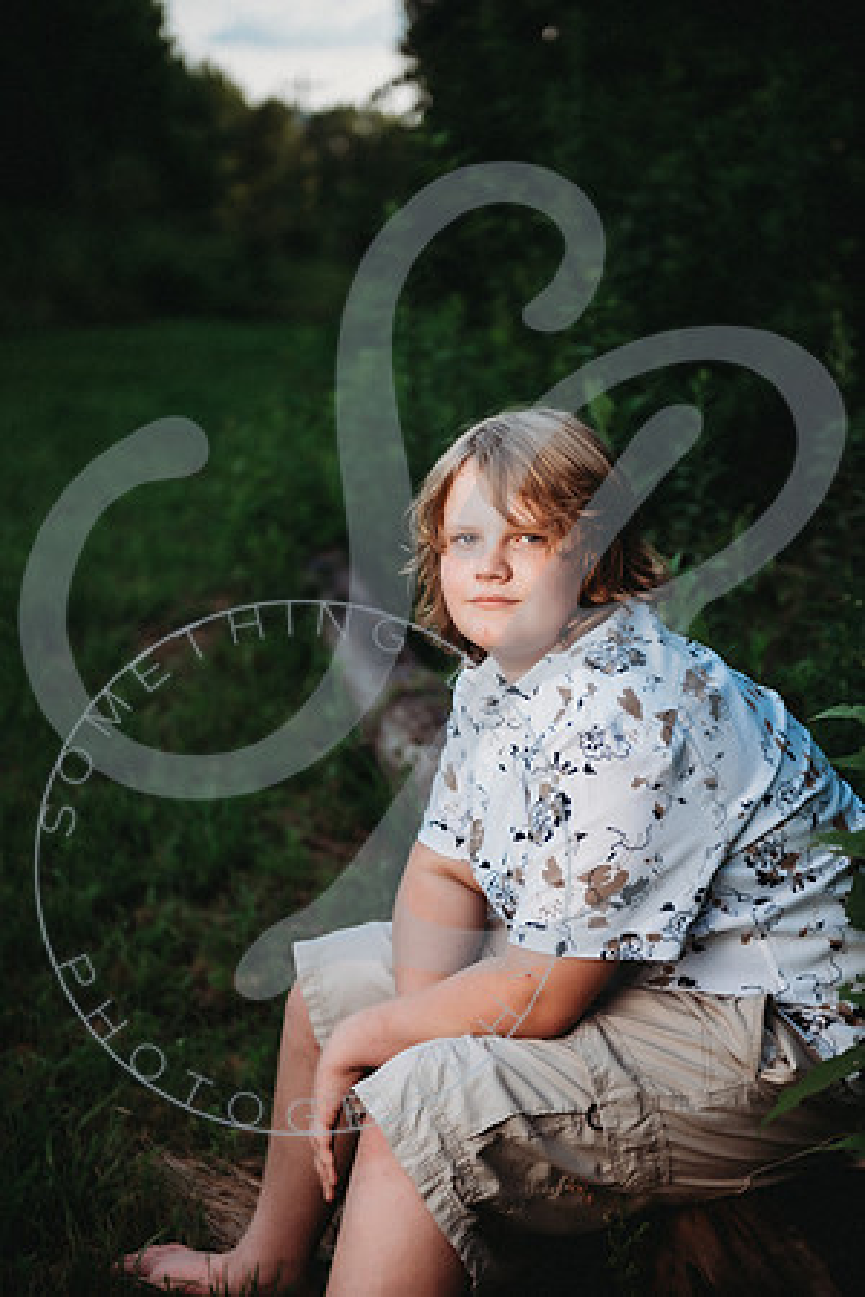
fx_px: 2234
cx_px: 432
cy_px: 648
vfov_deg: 32.4
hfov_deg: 21.9
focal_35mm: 62
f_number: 2.8
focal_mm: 62
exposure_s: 1/400
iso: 160
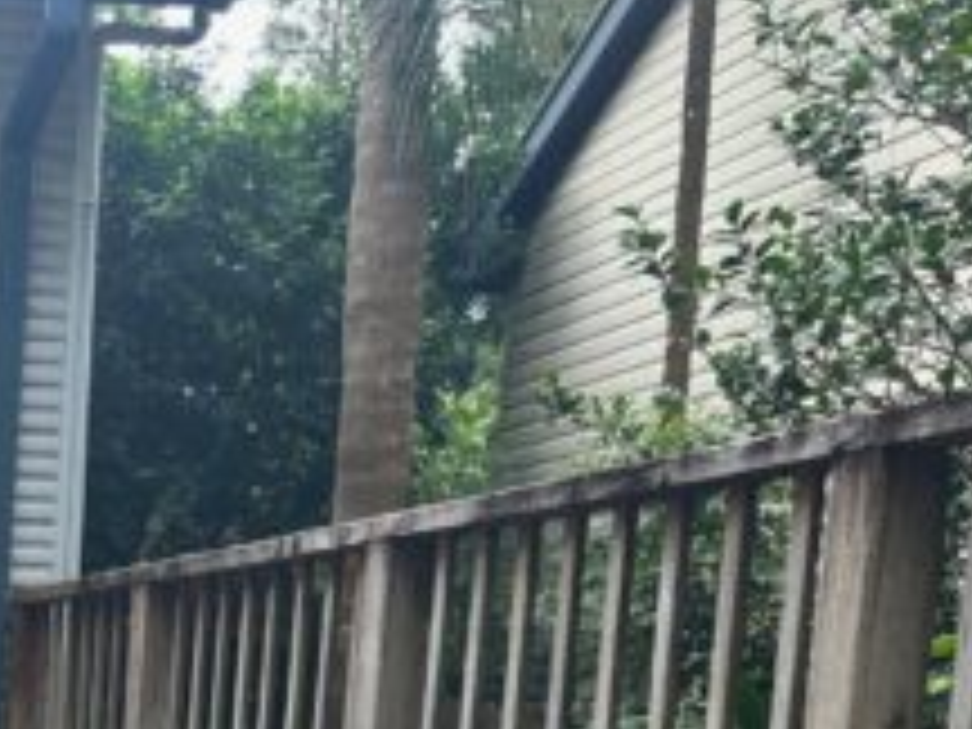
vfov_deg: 18.9
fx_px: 1994
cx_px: -230
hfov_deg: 24.5
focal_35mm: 71
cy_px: 990
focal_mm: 6.86
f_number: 1.78
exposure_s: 1/294
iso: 80
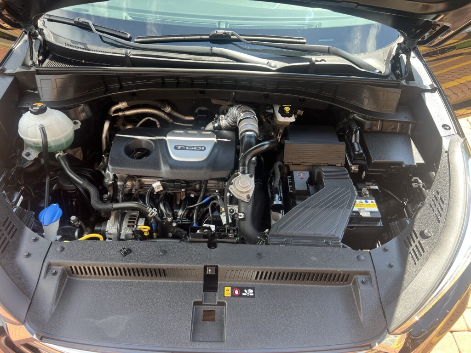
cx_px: 236
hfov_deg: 67.3
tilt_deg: -45.7
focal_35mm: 26
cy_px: 176
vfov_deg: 53.1
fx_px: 354
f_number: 1.5
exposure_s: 1/231
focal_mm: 5.7
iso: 50
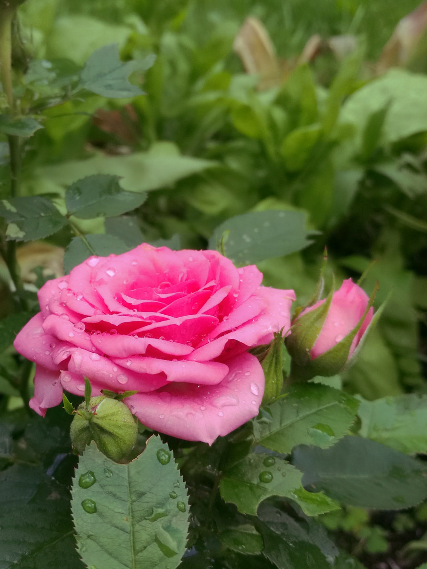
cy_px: 262
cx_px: 153
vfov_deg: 41.2
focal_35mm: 46
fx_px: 756
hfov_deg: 31.4
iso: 50
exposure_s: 1/109
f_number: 2
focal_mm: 4.04
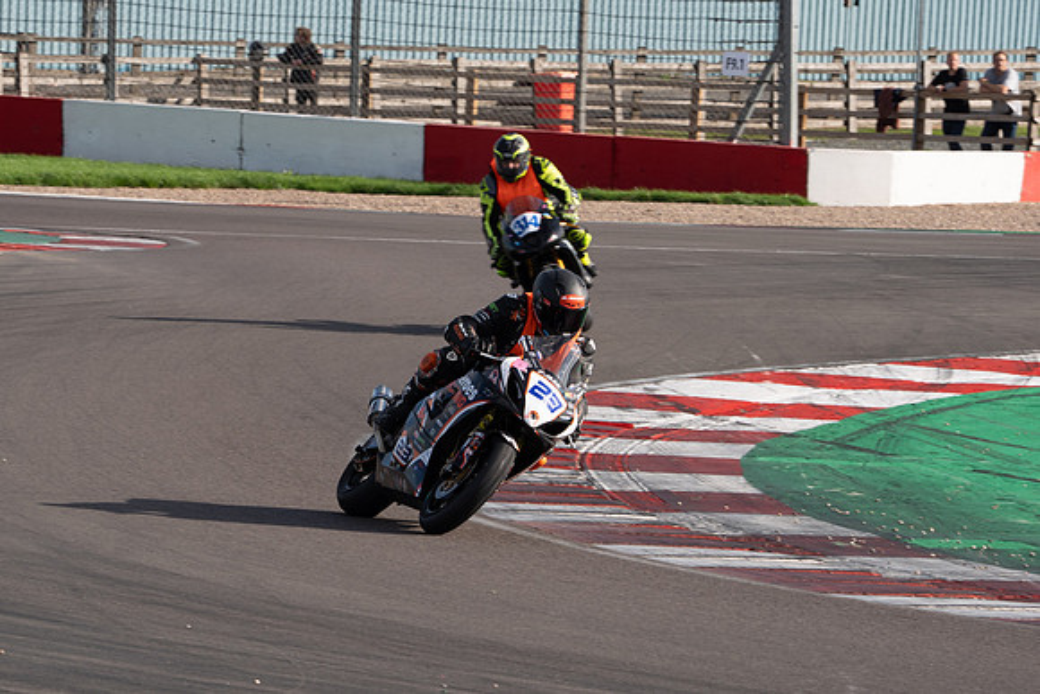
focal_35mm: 319
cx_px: 386
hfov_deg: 6.4
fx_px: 9232
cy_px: 287
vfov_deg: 4.3
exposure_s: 1/400
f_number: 14
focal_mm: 254
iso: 500
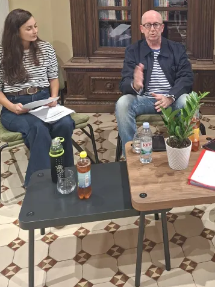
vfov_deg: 43.7
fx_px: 331
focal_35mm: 40
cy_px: 43
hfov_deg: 35.2
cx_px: 161
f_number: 1.8
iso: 250
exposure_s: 1/50
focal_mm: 5.54
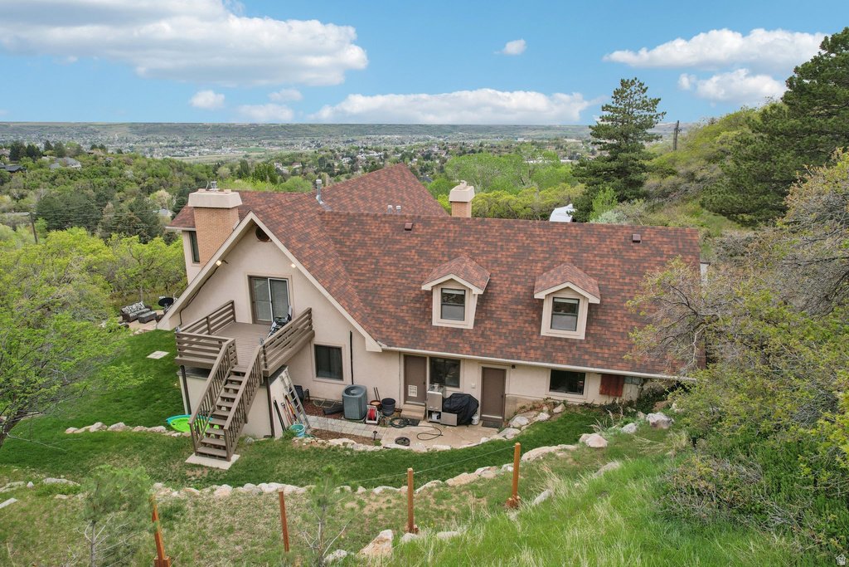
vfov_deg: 57.2
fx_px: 519
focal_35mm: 22
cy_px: 284
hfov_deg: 78.6
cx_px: 424
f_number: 2.8
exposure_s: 1/30
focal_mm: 8.4
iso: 100
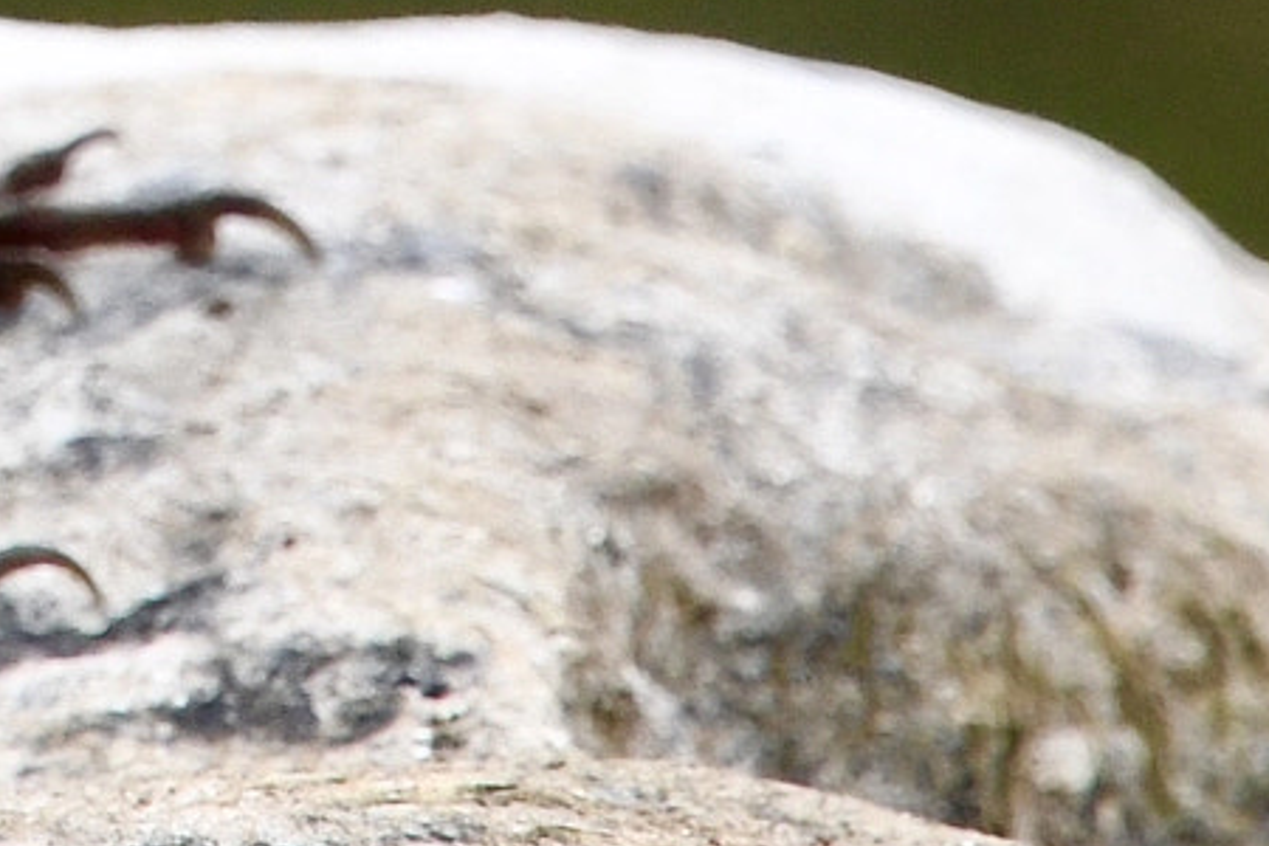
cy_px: -502
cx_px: 152
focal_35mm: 2668
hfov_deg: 0.8
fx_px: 94040
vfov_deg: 0.5
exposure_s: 1/640
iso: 900
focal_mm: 500
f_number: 6.7
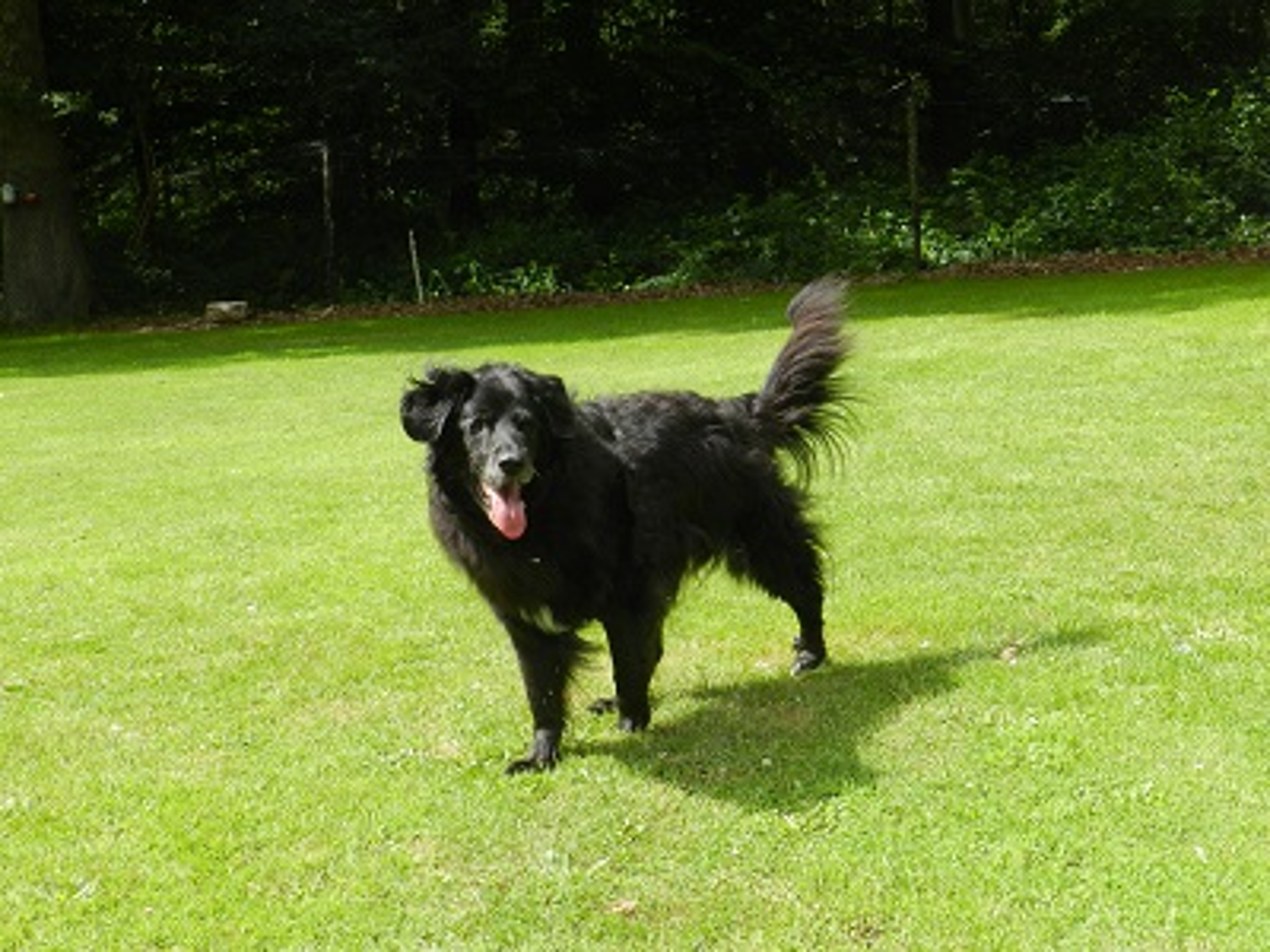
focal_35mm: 53
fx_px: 1944
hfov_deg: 36.2
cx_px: 635
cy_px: 476
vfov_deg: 27.5
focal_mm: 9.4
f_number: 4.4
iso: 160
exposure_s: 1/500
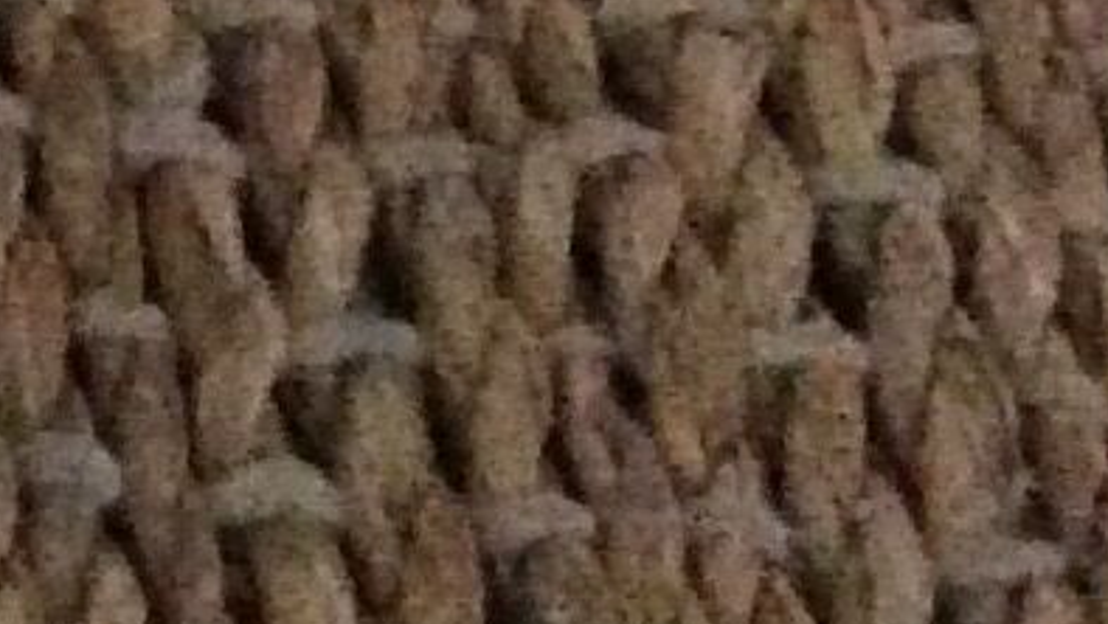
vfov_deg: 5.0
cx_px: -2137
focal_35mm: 229
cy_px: -1448
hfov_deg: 8.1
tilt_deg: -46.2
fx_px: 6731
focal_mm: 3.3
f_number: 2.4
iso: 640
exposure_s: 1/17
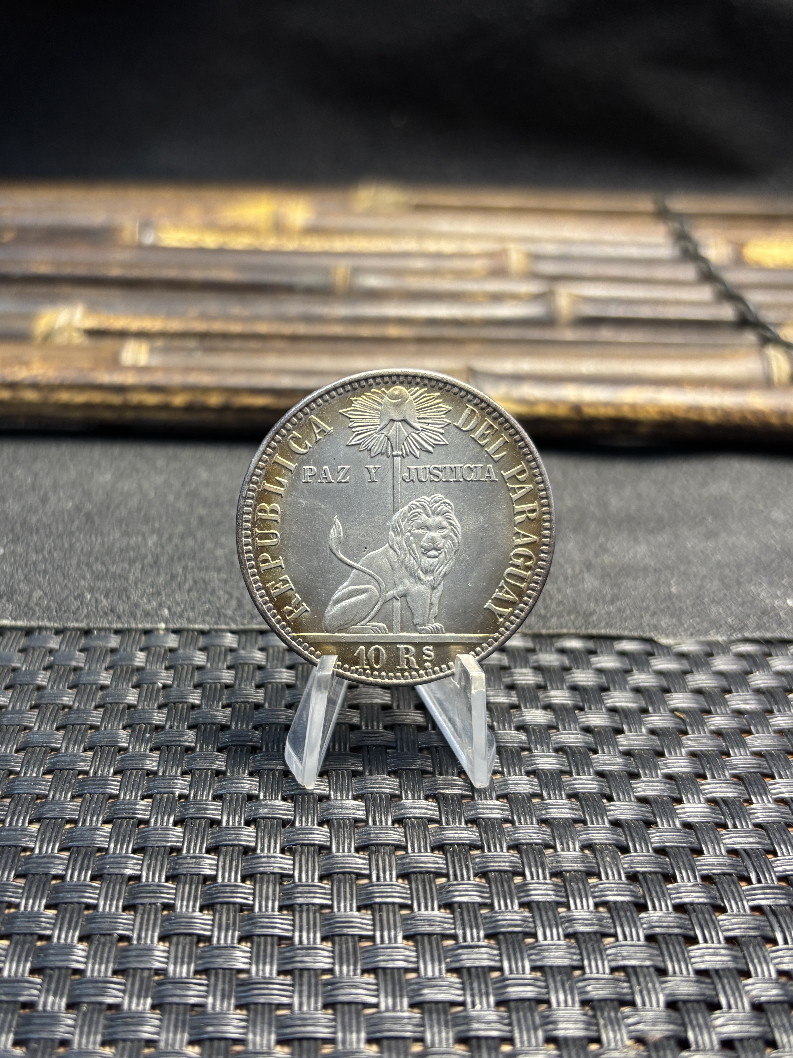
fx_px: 794
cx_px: 396
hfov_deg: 53.1
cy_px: 529
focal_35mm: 26
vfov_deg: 67.3
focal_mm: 5.96
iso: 160
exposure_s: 1/50
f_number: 1.6
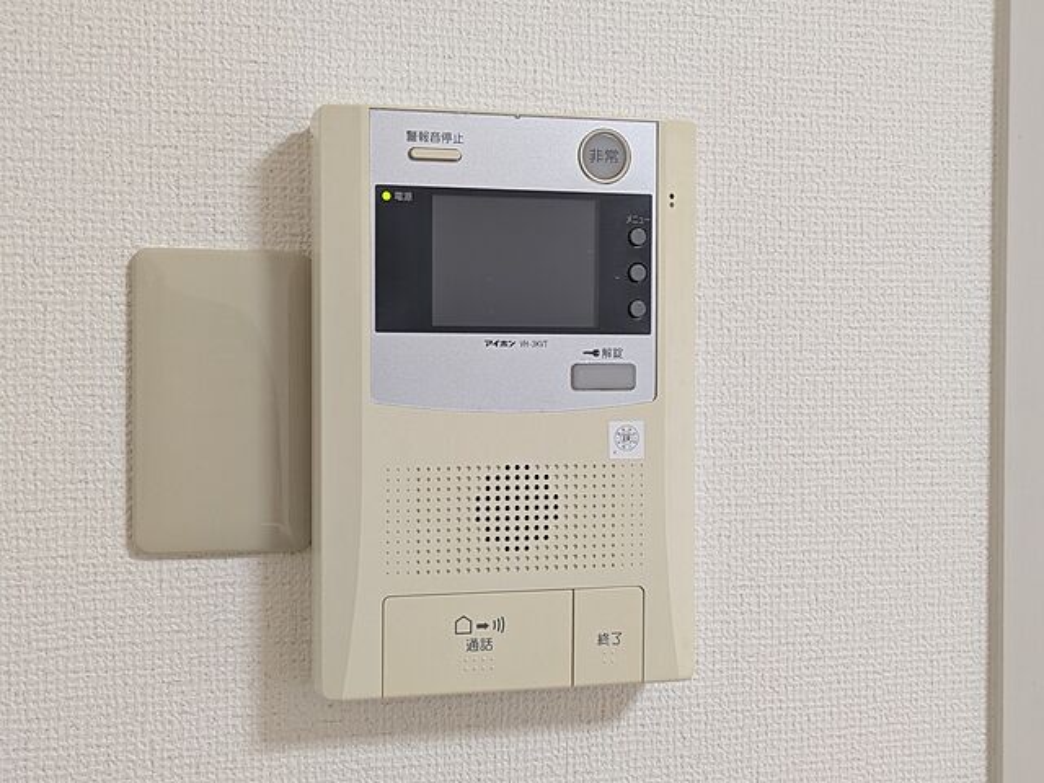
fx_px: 1538
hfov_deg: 37.5
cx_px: 522
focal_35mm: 51
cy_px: 392
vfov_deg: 28.6
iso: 97
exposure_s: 1/24
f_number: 1.89
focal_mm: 5.43
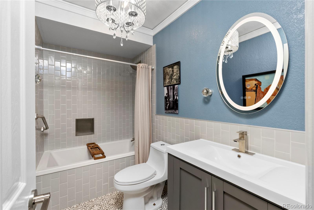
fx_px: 140
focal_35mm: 16
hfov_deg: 96.7
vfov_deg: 73.8
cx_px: 157
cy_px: 105
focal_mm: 16
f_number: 9
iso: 640
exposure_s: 1/50
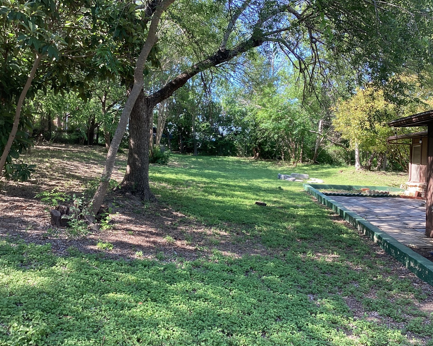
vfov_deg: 43.3
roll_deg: +0.7
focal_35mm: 34
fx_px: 436
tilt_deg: -3.6
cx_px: 227
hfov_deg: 52.8
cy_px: 177
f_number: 2.4
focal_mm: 3.3
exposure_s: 1/100
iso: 32
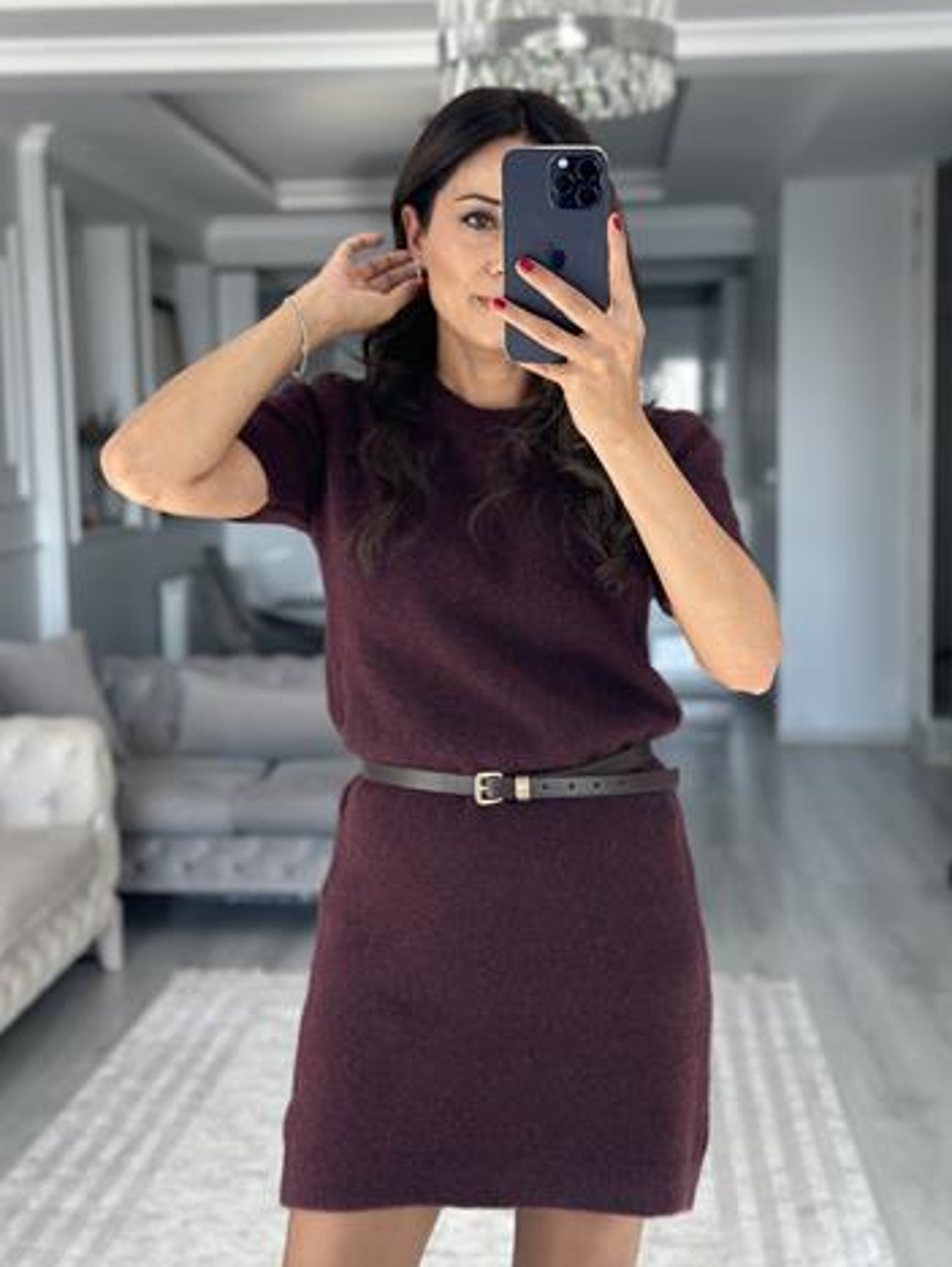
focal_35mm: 52
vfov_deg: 36.8
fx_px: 1904
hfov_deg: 28.1
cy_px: 616
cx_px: 472
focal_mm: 6.86
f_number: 1.78
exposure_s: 1/172
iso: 100
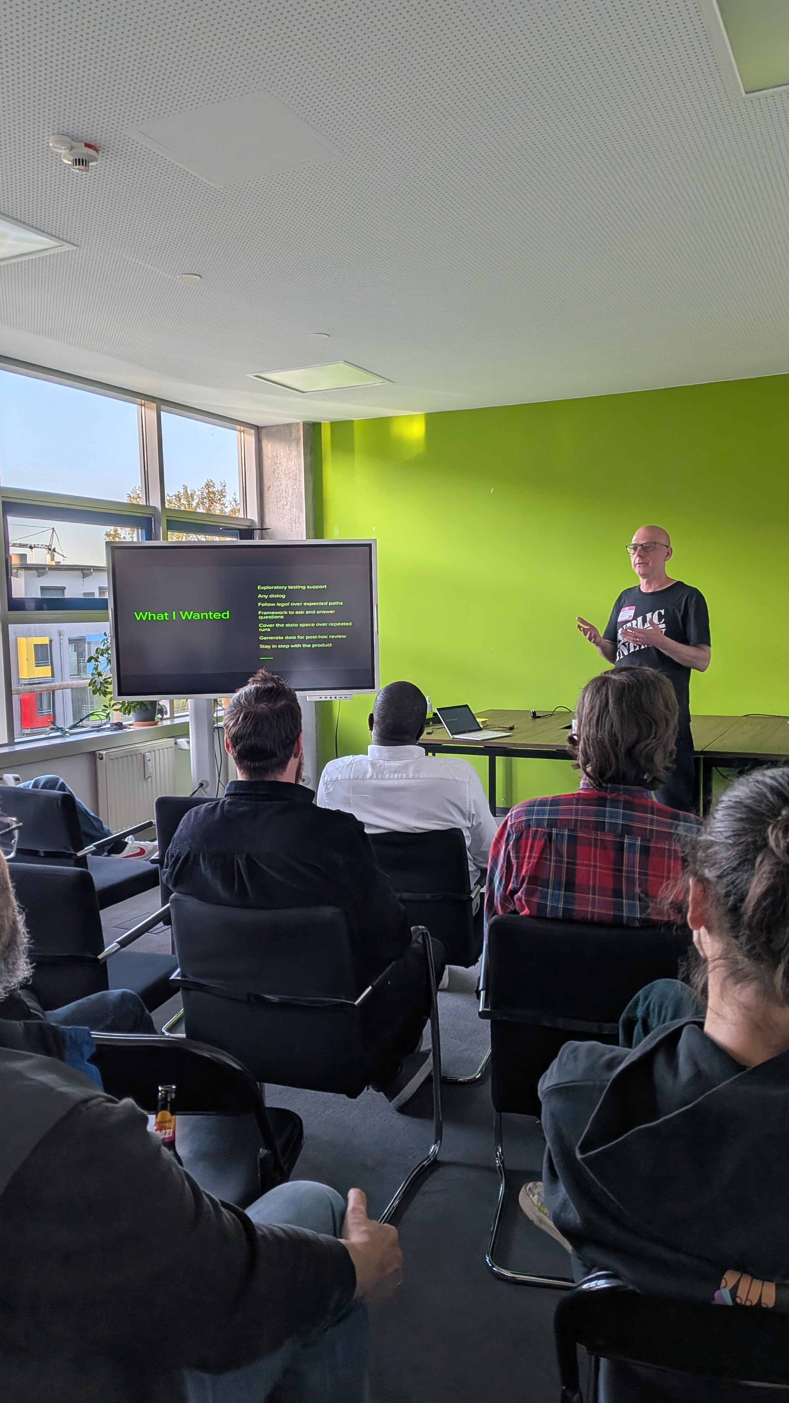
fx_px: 1004
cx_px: 405
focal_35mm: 27
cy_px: 702
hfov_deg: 42.9
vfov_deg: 69.9
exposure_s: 1/513
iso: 29
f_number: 1.7
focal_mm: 4.53
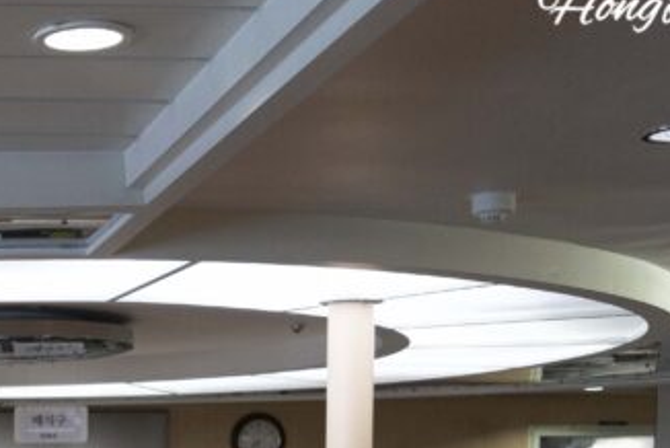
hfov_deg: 20.6
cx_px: -177
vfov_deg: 14.2
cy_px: 642
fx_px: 1695
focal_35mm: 91
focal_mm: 29
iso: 2000
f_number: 4
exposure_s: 1/160
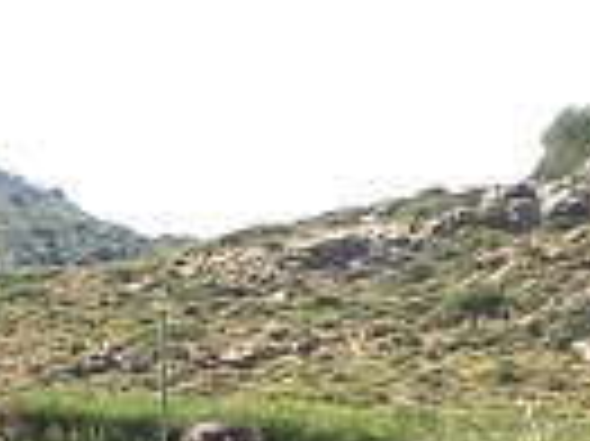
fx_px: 2401
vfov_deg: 10.2
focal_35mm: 141
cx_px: -342
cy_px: 668
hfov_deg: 13.1
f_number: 2.4
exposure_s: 1/505
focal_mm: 2.03
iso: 40
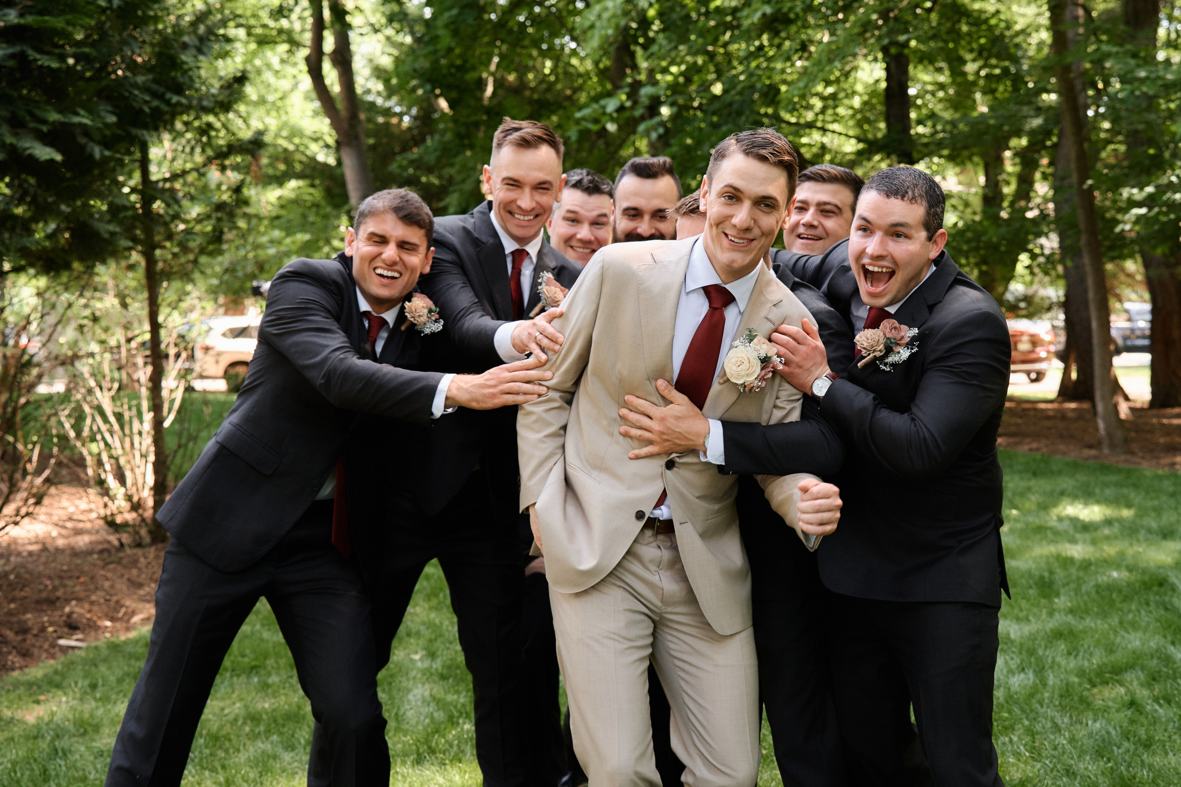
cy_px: 394
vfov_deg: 31.9
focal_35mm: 42
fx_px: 1378
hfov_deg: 46.4
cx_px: 590
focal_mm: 42
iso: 500
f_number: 4
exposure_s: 1/250
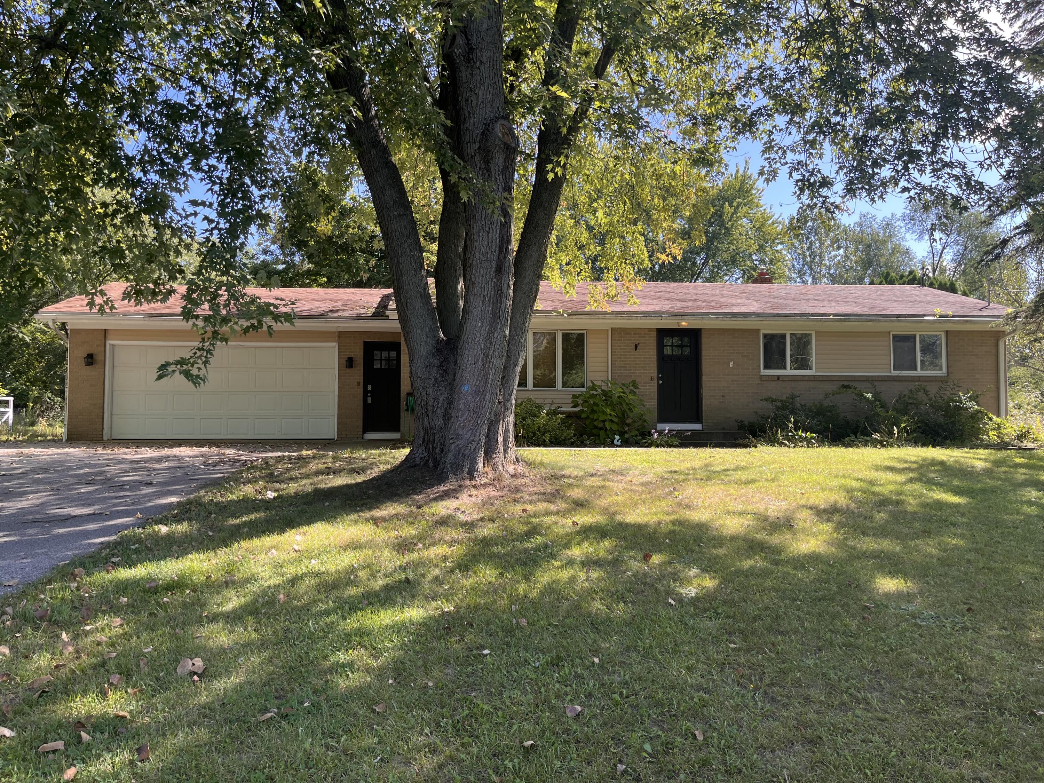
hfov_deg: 67.3
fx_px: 784
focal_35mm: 26
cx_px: 522
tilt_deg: +2.6
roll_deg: -0.1
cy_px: 392
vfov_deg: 53.1
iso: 50
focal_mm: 5.1
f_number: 1.6
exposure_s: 1/499
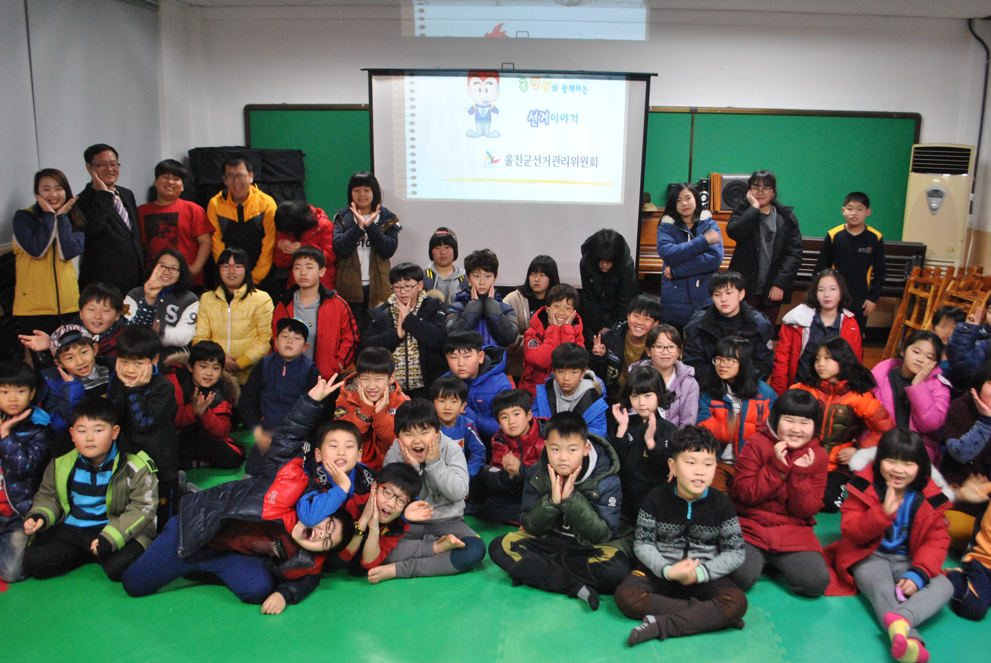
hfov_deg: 63.6
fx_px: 799
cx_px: 506
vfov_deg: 45.1
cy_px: 315
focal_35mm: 29
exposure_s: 1/30
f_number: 3.5
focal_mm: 18
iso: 900
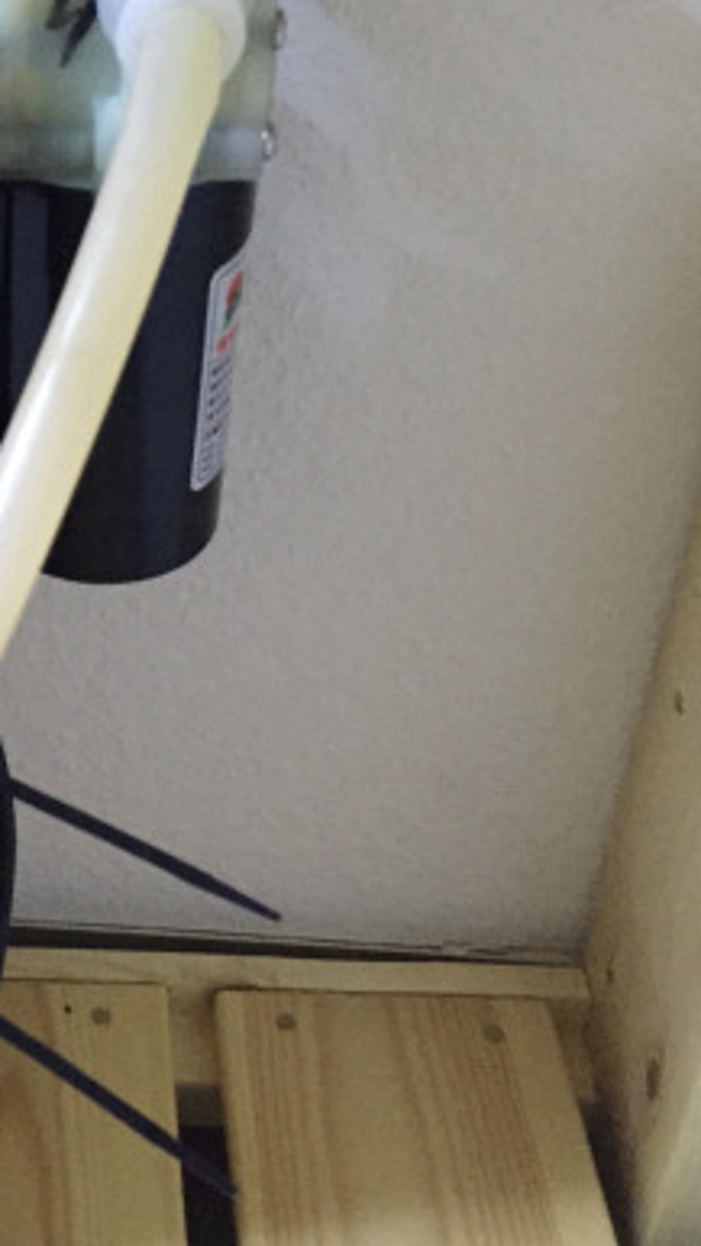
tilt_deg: -33.5
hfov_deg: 19.3
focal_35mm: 59
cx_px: -132
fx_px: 1950
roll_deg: +1.8
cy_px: 491
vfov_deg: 35.3
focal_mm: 4.15
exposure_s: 1/17
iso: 500
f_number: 2.2
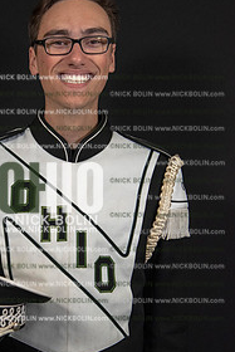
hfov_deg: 22.0
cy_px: 197
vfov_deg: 32.8
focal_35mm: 61
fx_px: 597
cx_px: 50
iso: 2000
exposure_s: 1/640
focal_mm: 38
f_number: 5.6
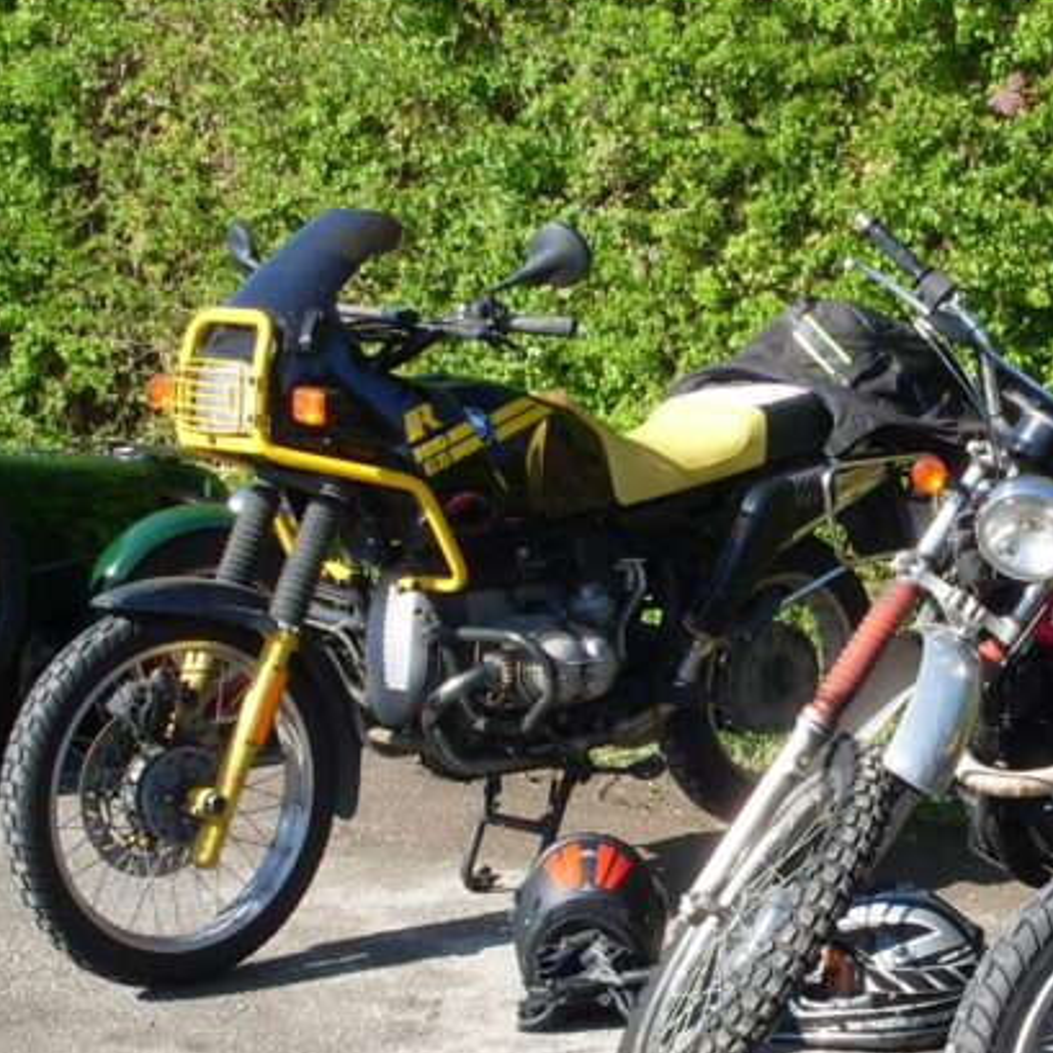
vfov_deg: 20.5
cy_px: 744
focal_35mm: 84
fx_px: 2891
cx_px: 1020
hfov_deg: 20.1
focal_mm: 6.3
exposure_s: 1/125
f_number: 8.4
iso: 80
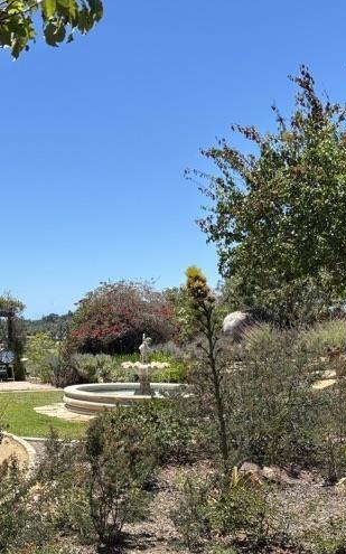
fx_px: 861
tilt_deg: -3.2
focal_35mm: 57
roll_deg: +0.8
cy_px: 393
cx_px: 54
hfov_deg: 22.3
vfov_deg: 35.2
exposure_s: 1/2710
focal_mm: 5.96
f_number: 1.6
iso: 50
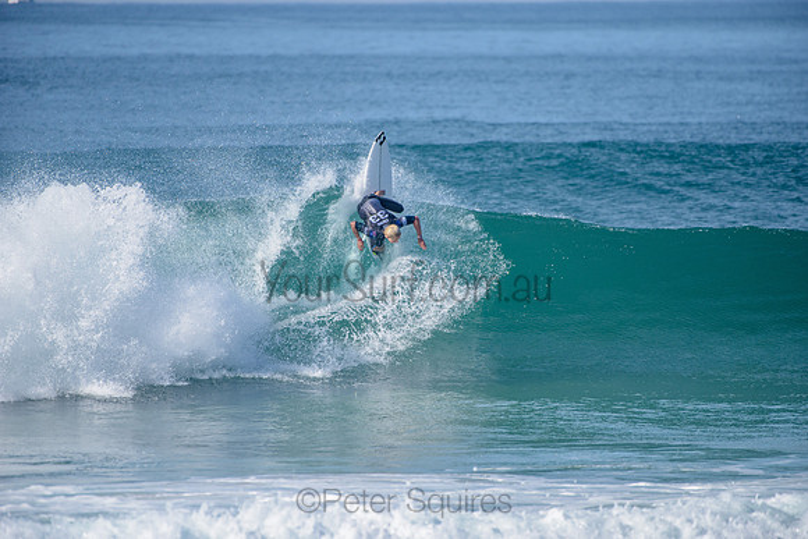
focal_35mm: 500
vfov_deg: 2.8
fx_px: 11224
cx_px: 404
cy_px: 270
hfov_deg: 4.1
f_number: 5.6
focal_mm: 500
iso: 250
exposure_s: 1/2500
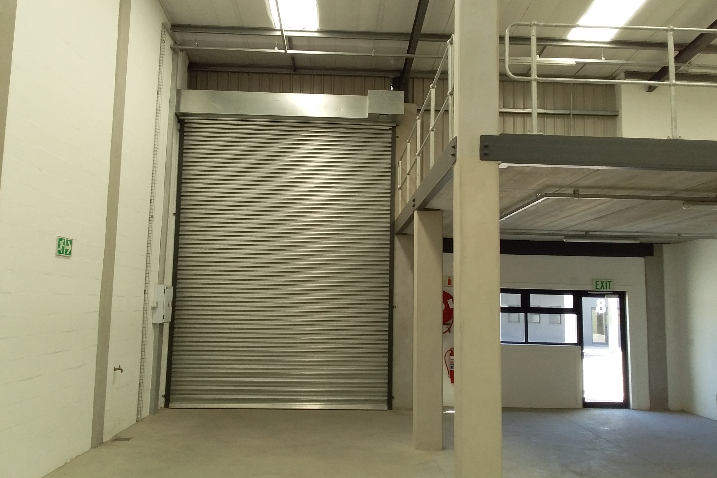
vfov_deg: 39.9
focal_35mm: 33
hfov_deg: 57.2
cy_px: 208
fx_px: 657
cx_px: 366
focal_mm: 3.3
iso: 40
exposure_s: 1/100
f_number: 2.2
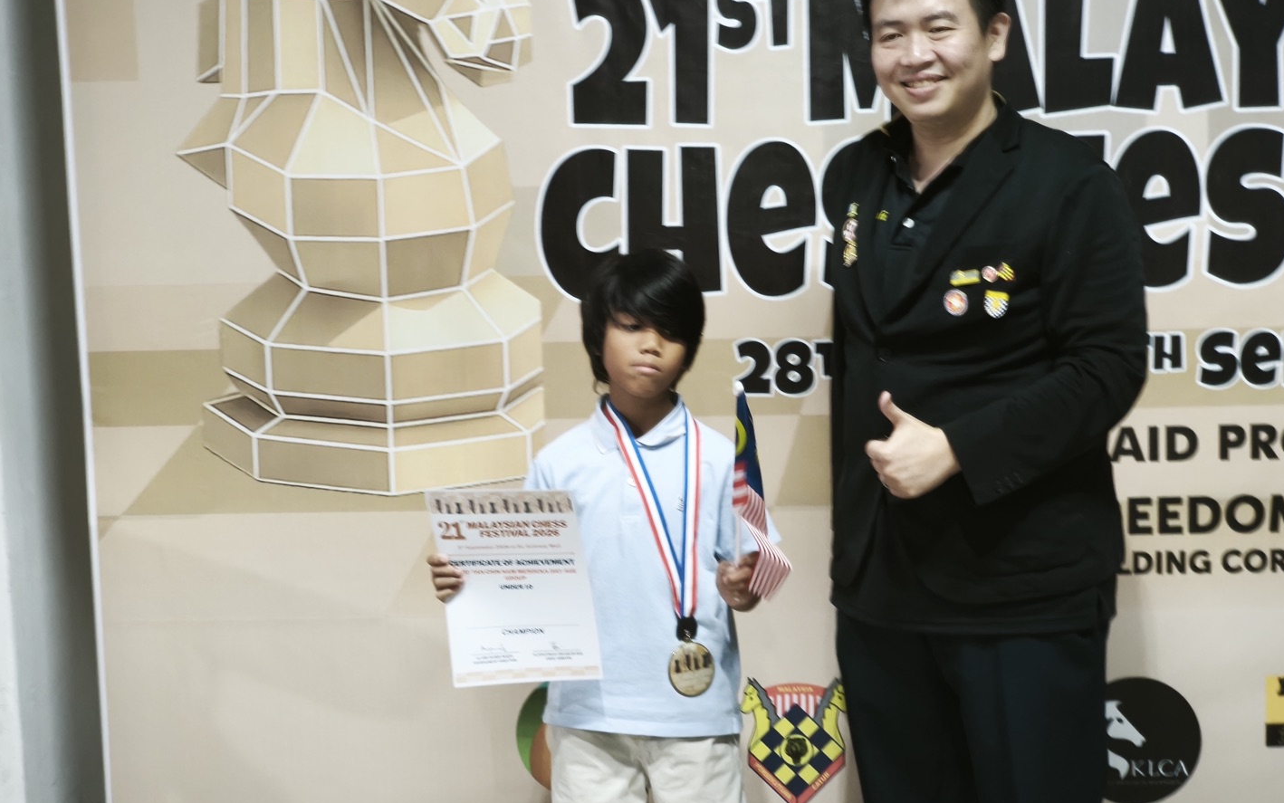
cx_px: 635
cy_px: 431
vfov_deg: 23.6
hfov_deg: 36.9
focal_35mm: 55
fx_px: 1925
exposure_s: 1/50
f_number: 1.9
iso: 1250
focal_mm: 7.1
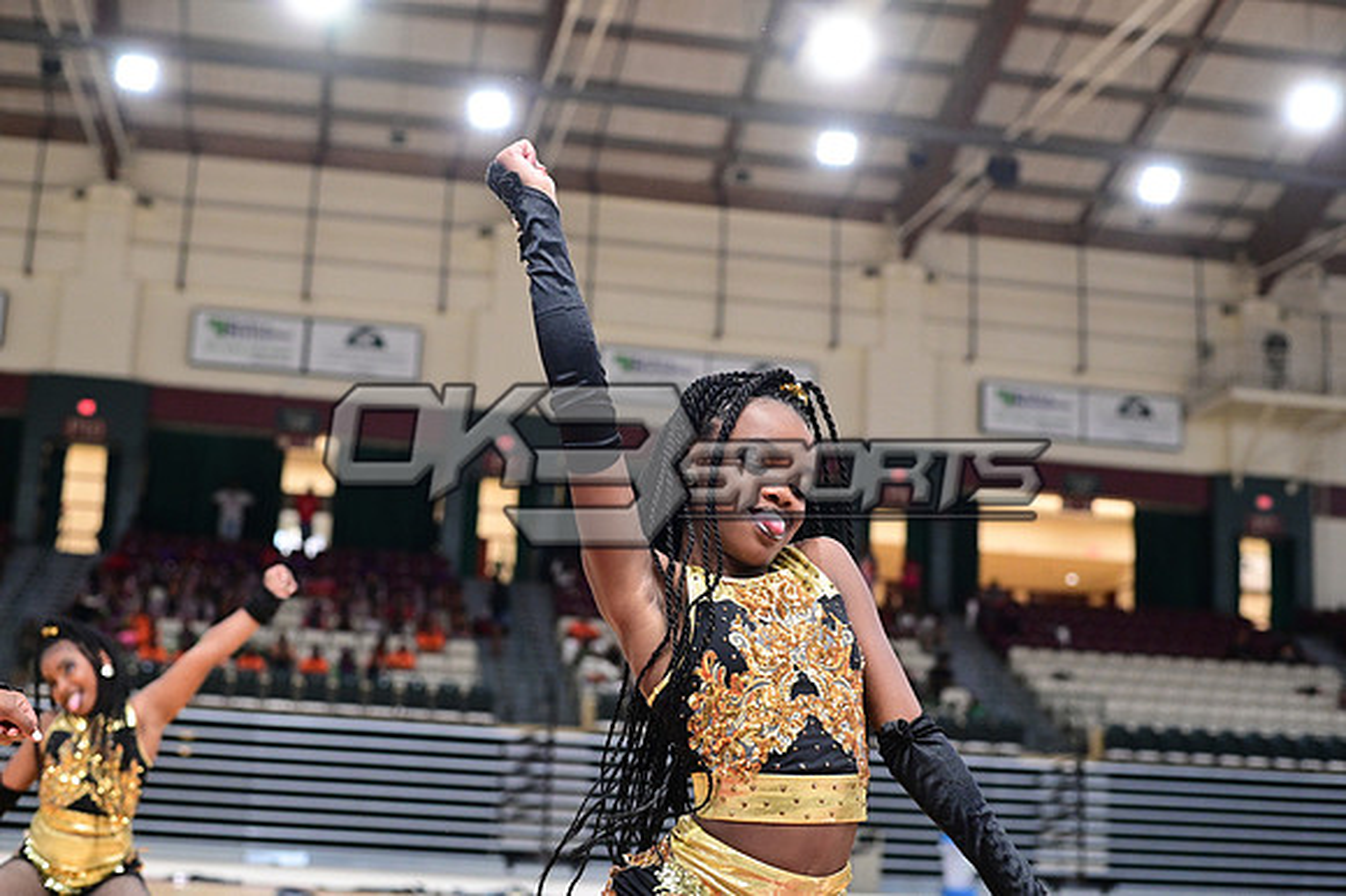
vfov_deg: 27.0
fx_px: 1868
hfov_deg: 39.6
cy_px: 448
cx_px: 673
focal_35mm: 50
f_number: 3.2
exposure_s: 1/1000
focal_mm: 50
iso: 6400
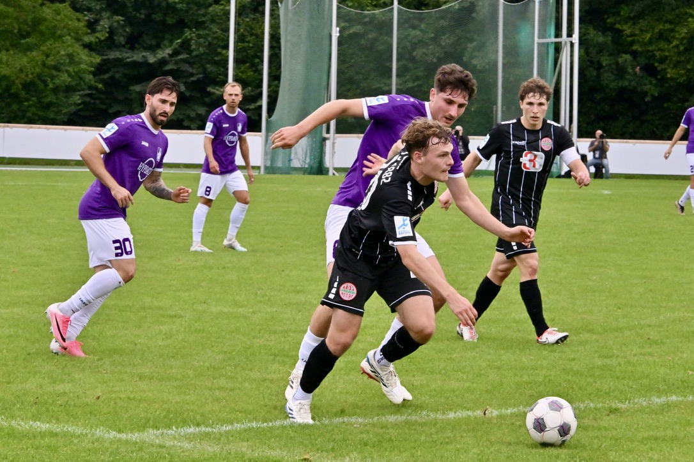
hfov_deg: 14.7
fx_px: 2699
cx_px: 347
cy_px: 231
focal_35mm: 140
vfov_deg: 9.8
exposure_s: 1/1000
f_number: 16
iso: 3200
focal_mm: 140
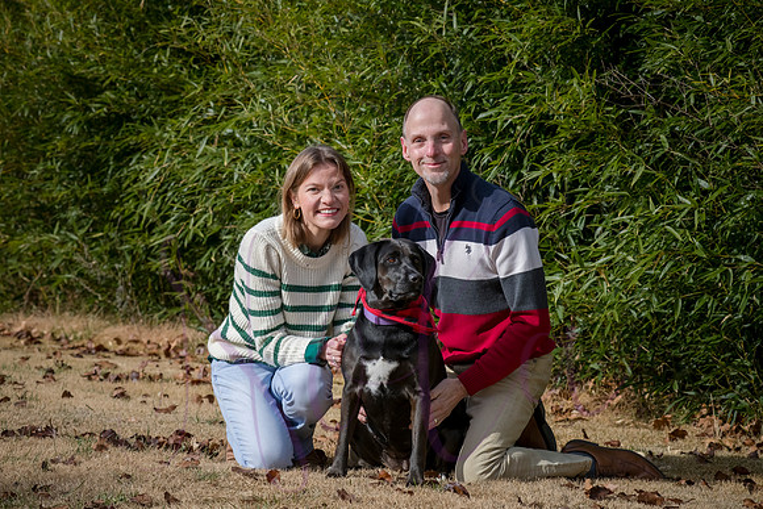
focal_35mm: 112
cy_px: 254
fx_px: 2374
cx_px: 382
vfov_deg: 12.2
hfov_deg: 18.3
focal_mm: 112
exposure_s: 1/1000
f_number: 8
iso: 400
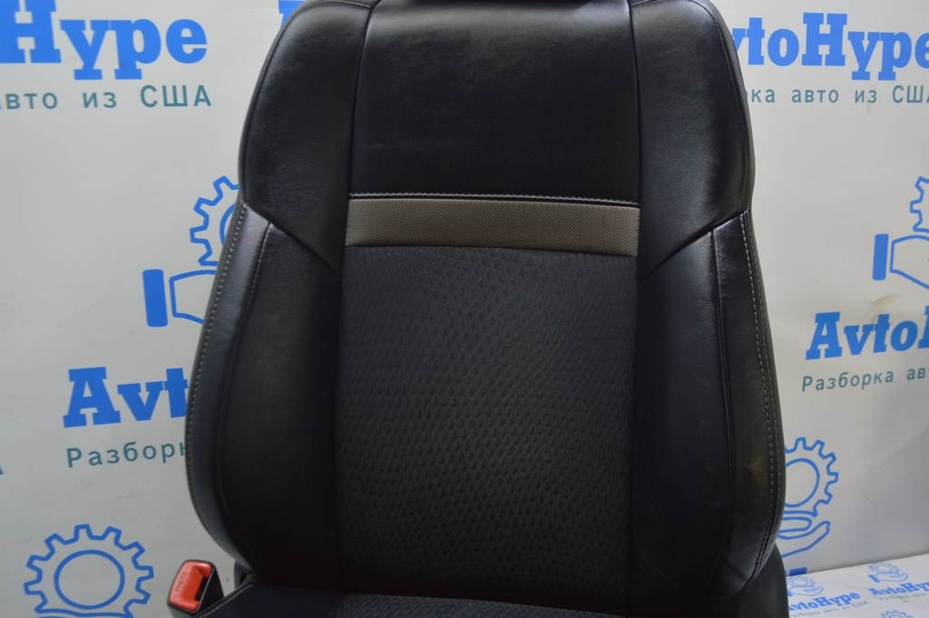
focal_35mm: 32
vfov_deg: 41.6
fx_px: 812
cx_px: 464
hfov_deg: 59.5
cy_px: 309
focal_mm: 21
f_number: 5.6
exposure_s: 1/20
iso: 400
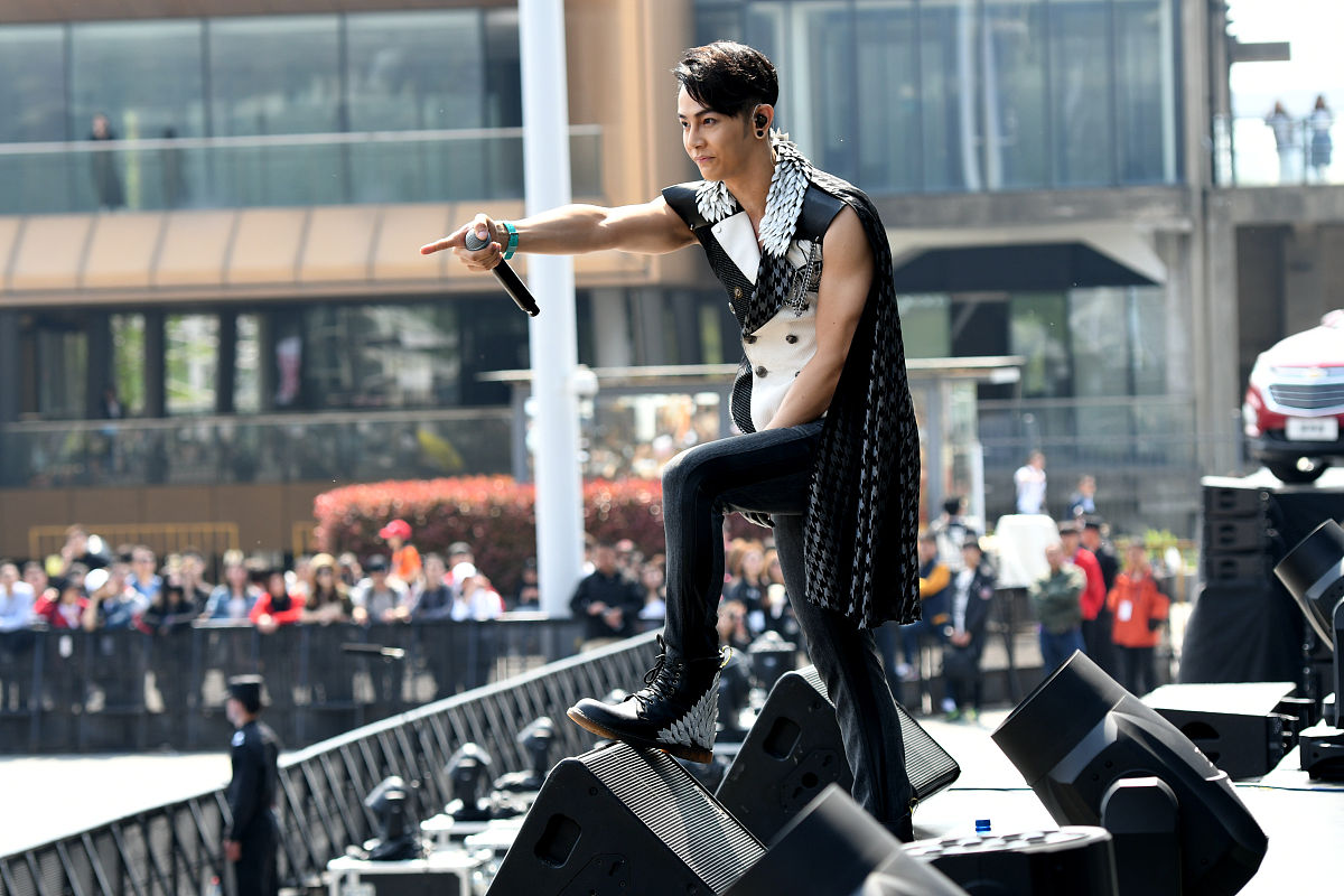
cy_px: 448
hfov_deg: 14.4
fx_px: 5320
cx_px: 672
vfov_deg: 9.6
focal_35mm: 142
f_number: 4
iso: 125
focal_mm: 95
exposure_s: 1/320
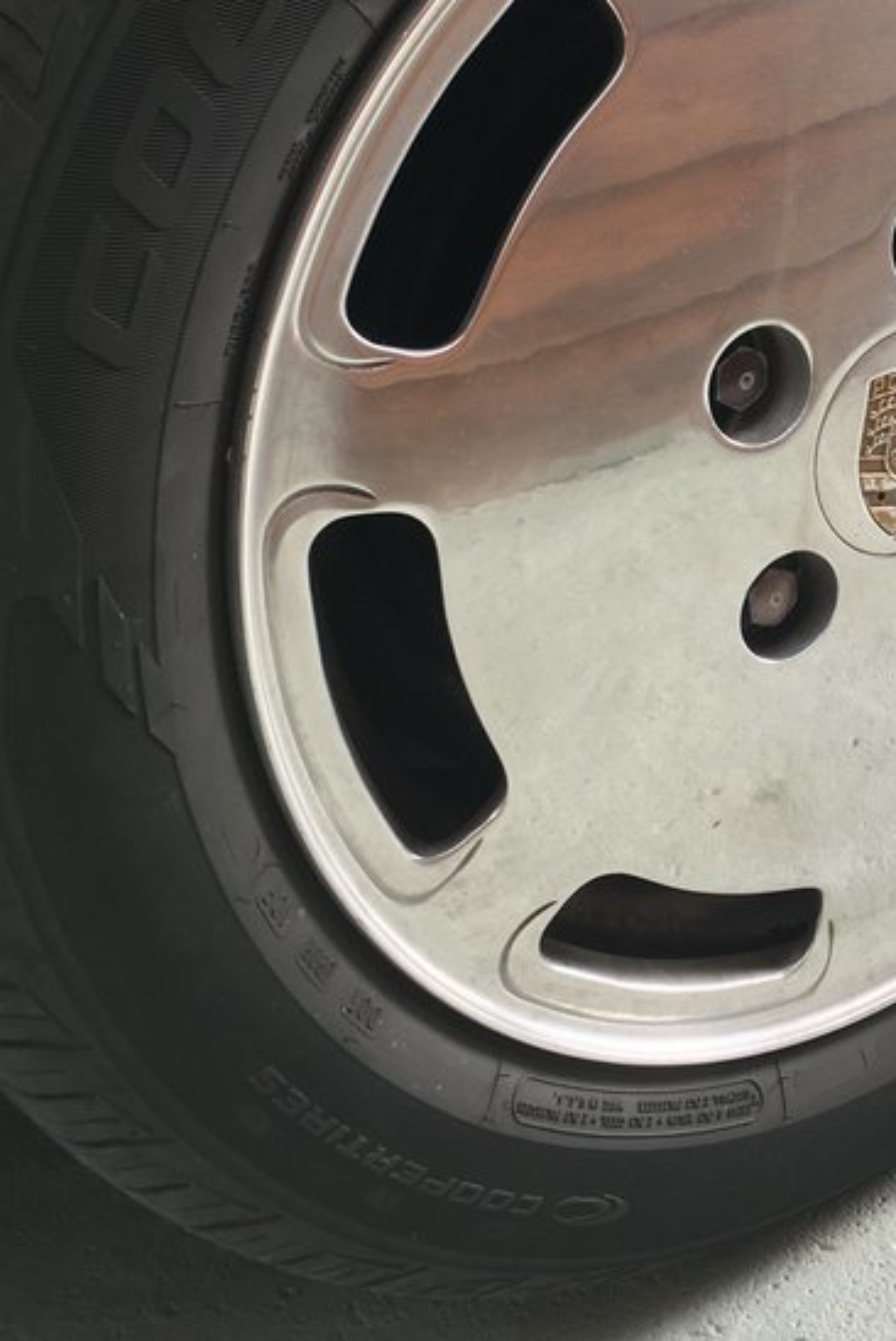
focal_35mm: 55
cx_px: 837
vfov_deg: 35.4
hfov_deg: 23.9
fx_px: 2051
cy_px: 335
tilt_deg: -21.2
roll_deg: +2.0
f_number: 2.2
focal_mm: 4.15
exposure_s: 1/50
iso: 25
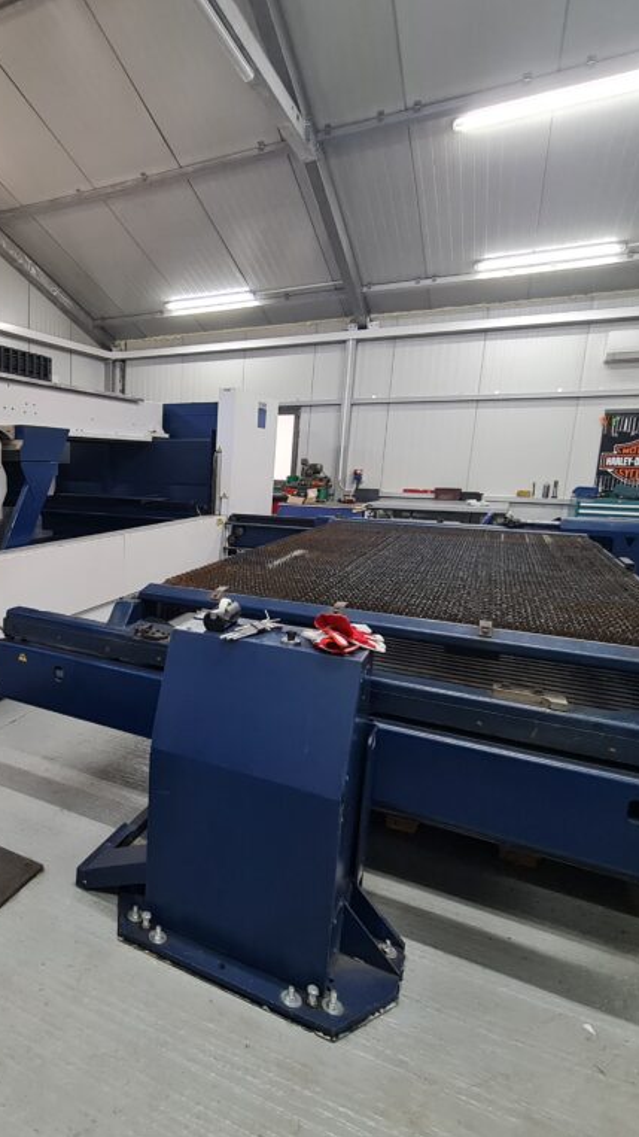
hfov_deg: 53.1
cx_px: 98
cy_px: 571
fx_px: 573
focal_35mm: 19
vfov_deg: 89.6
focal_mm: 2.2
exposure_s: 1/33
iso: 320
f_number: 2.2
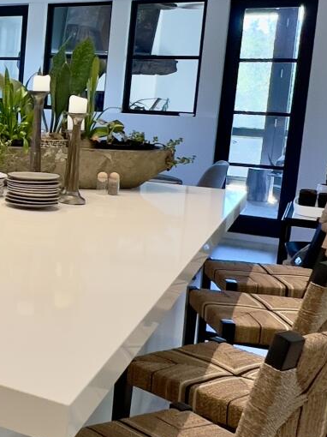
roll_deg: -1.3
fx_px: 643
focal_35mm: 51
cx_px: -200
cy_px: 166
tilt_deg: -5.7
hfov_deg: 22.1
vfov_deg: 37.3
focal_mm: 1.57
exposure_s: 1/120
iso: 80
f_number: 1.8
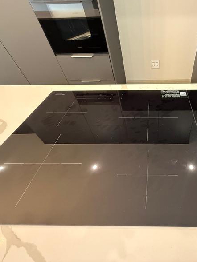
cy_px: 129
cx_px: 153
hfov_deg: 63.6
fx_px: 144
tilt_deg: -45.2
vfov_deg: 84.6
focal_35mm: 19
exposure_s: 1/50
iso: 640
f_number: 2.2
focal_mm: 2.22
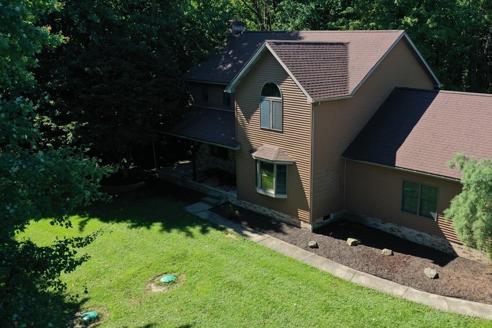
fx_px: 492
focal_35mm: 36
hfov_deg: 52.7
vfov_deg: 36.9
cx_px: 301
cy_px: 166
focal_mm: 10.26
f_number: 5
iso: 100
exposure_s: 1/240
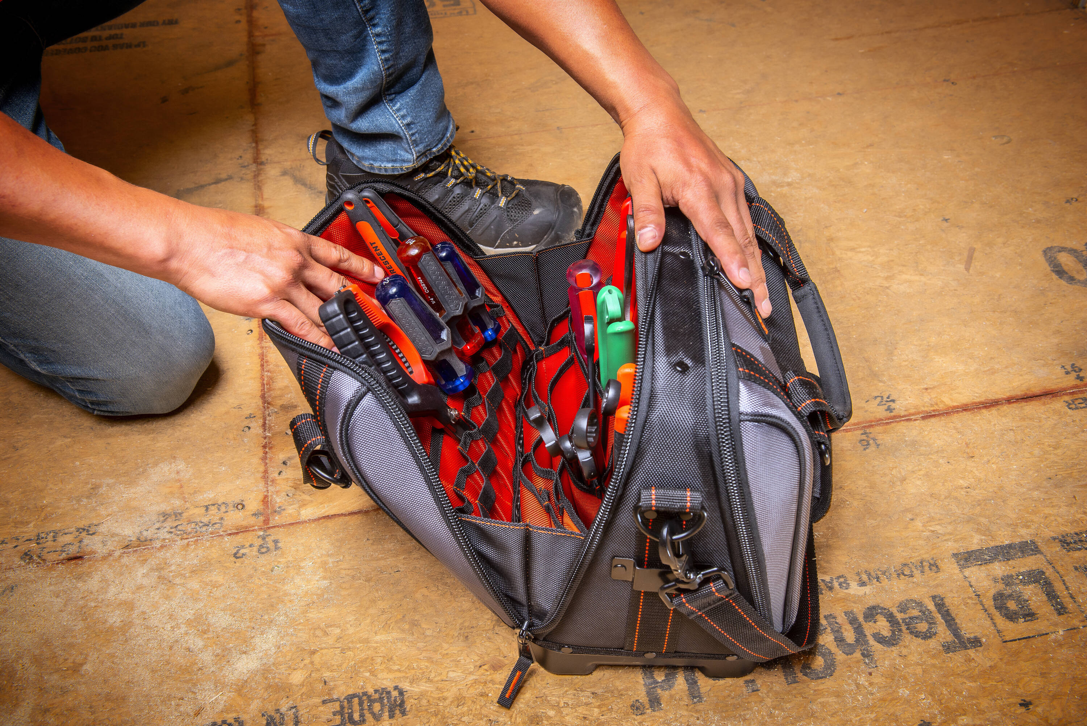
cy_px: 363
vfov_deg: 36.9
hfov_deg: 53.1
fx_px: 1087
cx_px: 544
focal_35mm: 36
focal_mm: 36
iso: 200
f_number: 9
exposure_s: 1/125
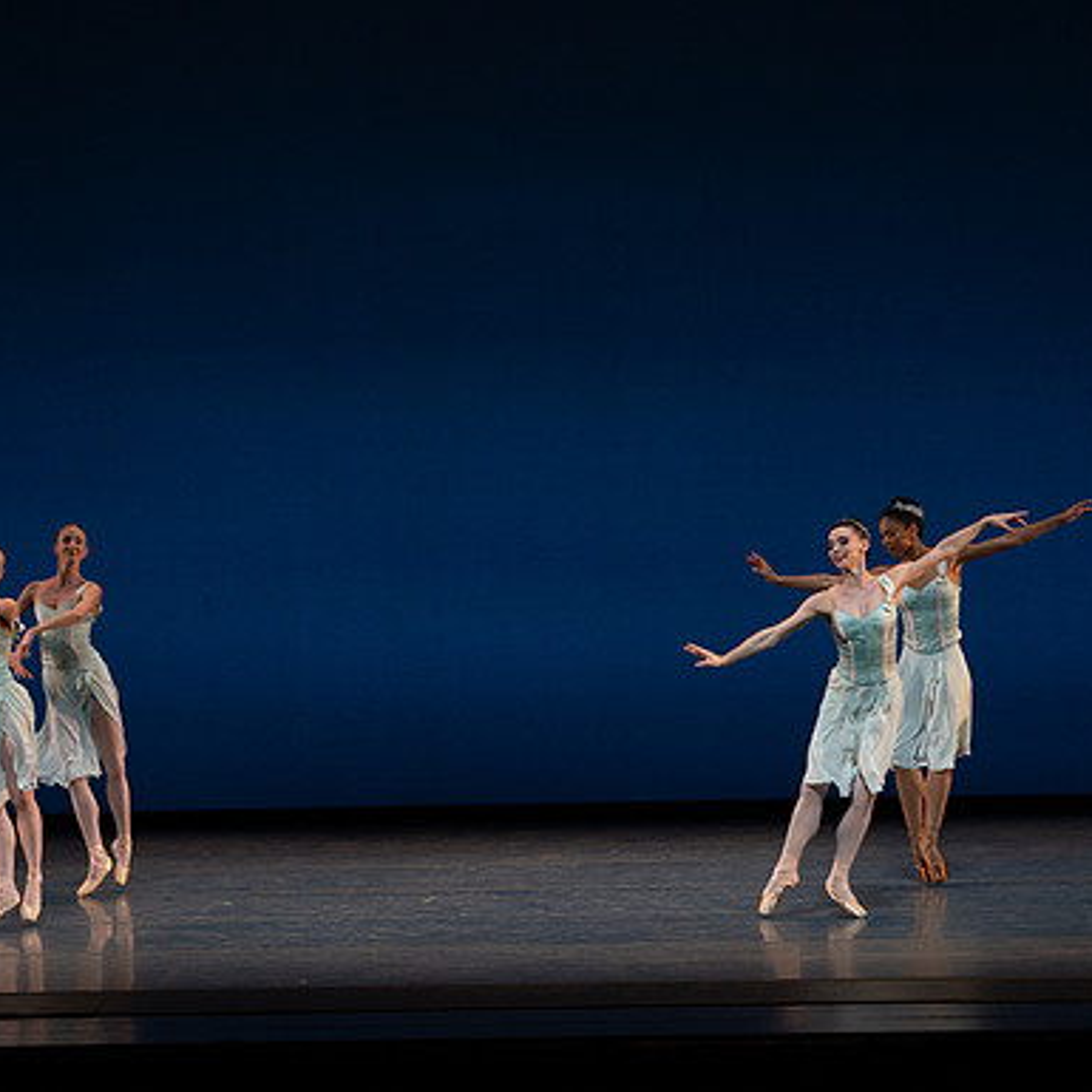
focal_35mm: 159
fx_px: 5675
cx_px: 454
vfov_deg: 11.0
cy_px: 546
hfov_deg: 11.0
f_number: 8
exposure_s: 1/500
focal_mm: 124
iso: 3200
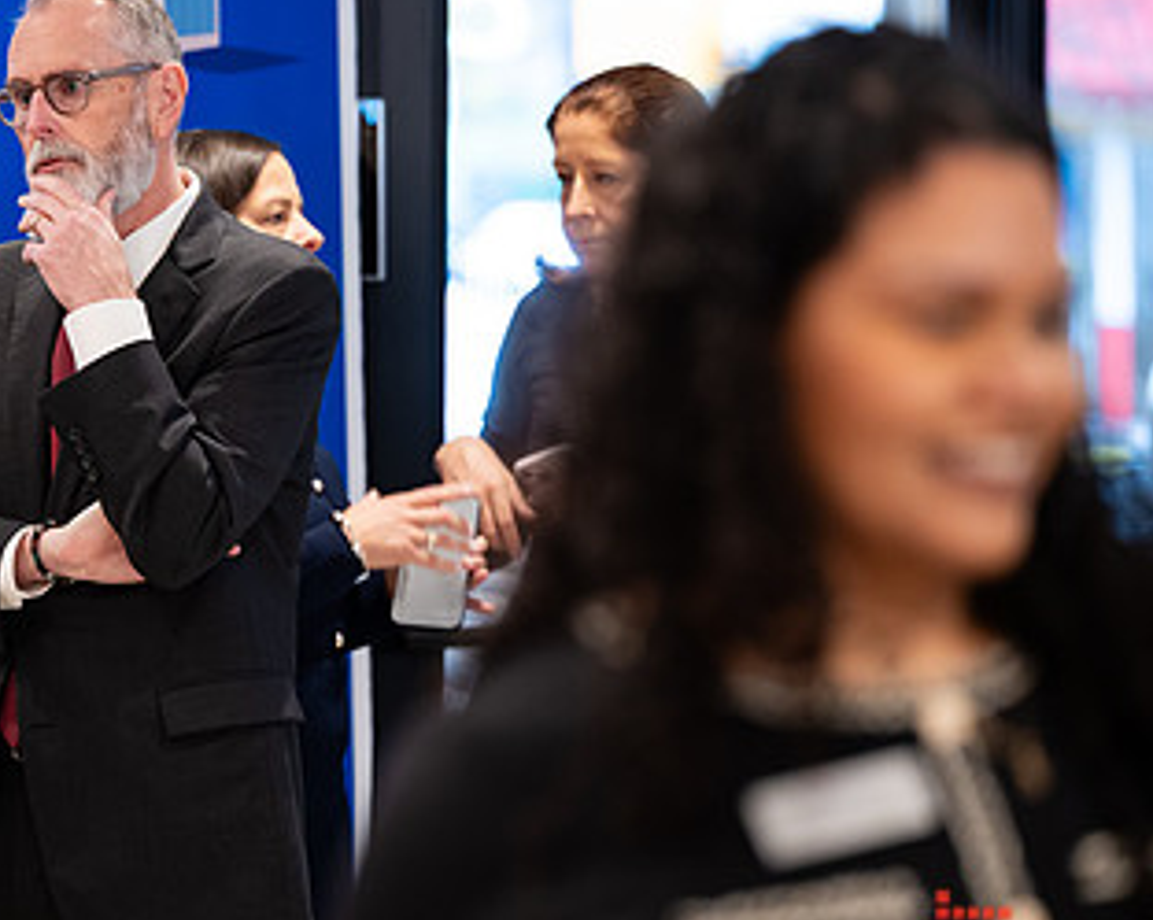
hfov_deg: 9.2
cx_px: 126
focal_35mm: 210
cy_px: 368
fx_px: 7159
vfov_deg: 7.4
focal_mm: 115
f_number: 3.2
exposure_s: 1/200
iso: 800
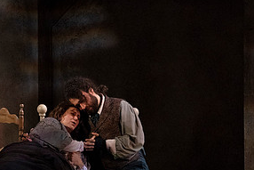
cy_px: 135
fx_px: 2866
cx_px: 89
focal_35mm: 406
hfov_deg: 5.1
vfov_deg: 3.4
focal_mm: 200
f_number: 10
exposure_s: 1/320
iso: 16000
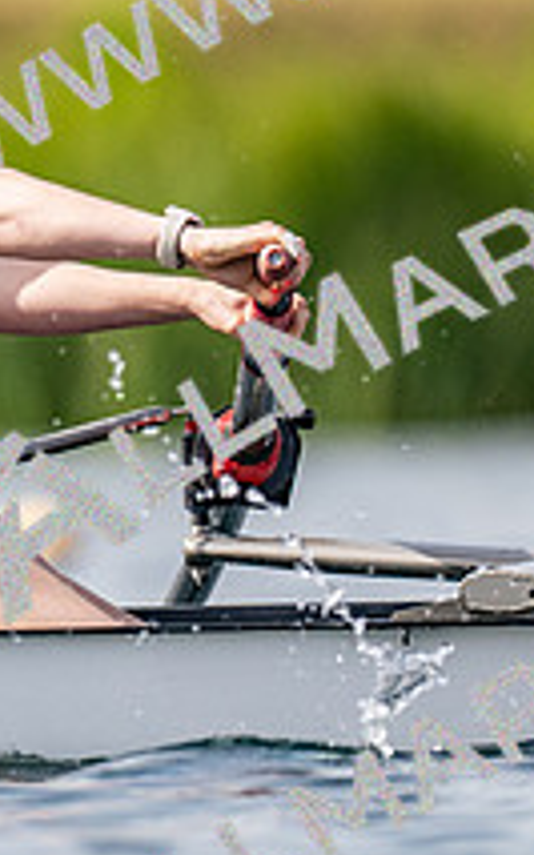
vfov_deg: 0.8
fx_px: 58182
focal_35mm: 2497
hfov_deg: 0.5
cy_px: 243
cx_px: -361
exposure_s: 1/2500
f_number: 4
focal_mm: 600
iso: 180
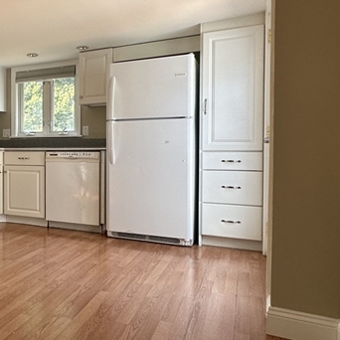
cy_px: 157
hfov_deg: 37.5
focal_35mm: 37
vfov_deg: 44.9
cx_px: -35
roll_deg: +0.5
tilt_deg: -0.9
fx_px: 411
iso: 64
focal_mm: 2.22
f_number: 2.2
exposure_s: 1/99
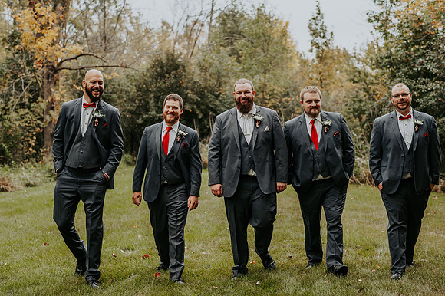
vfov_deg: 23.4
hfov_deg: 34.5
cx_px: 222
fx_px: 717
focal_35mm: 58
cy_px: 148
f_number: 2.8
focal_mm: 58
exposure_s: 1/1000
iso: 500
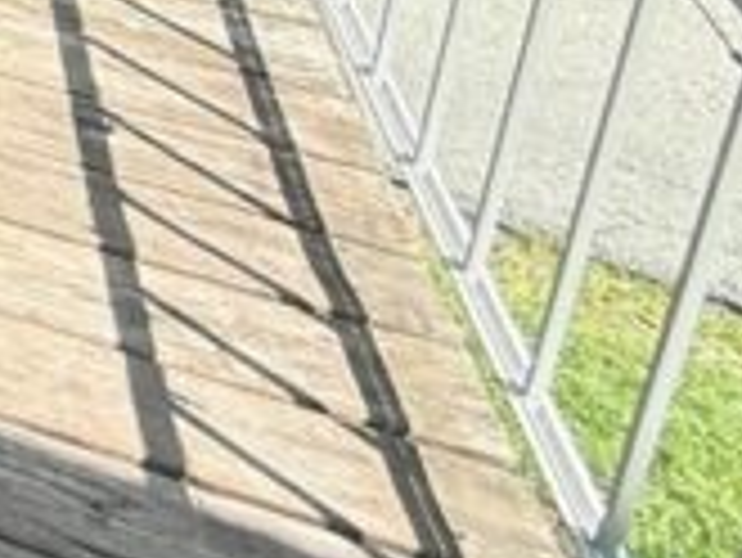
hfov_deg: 17.7
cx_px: -809
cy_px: -693
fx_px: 1459
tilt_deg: -15.0
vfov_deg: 15.2
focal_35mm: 68
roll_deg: +2.4
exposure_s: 1/400
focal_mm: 2.22
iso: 50
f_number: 2.2
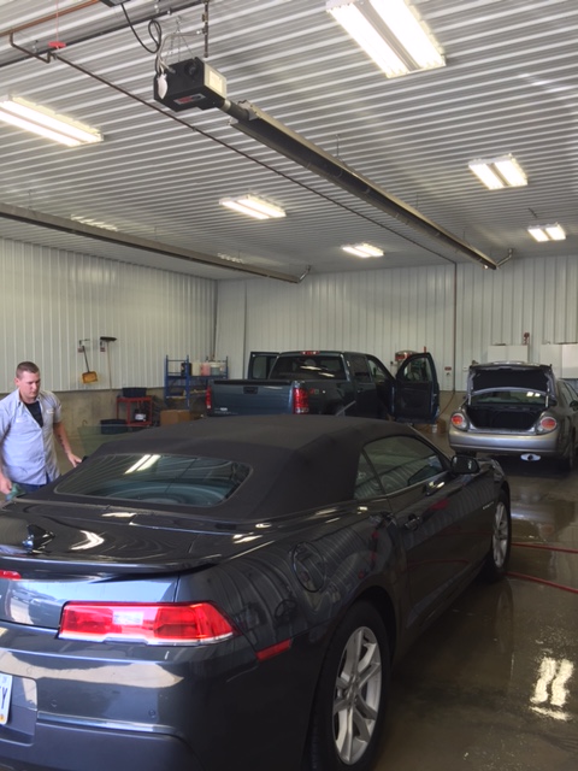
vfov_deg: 61.7
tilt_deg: -2.5
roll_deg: -0.5
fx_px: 646
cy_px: 386
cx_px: 289
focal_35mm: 29
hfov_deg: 48.2
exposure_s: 1/40
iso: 32
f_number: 2.2
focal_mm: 4.15
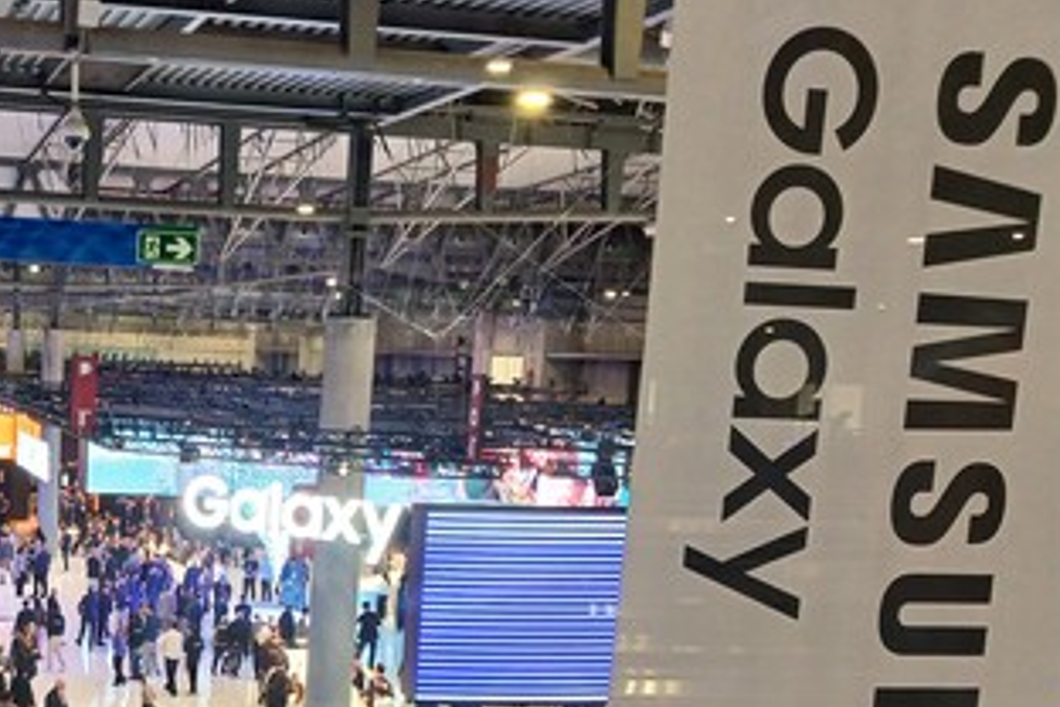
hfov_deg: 35.3
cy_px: 561
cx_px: 160
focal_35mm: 54
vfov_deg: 24.7
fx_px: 1590
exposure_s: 1/50
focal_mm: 4
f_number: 1.8
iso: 200
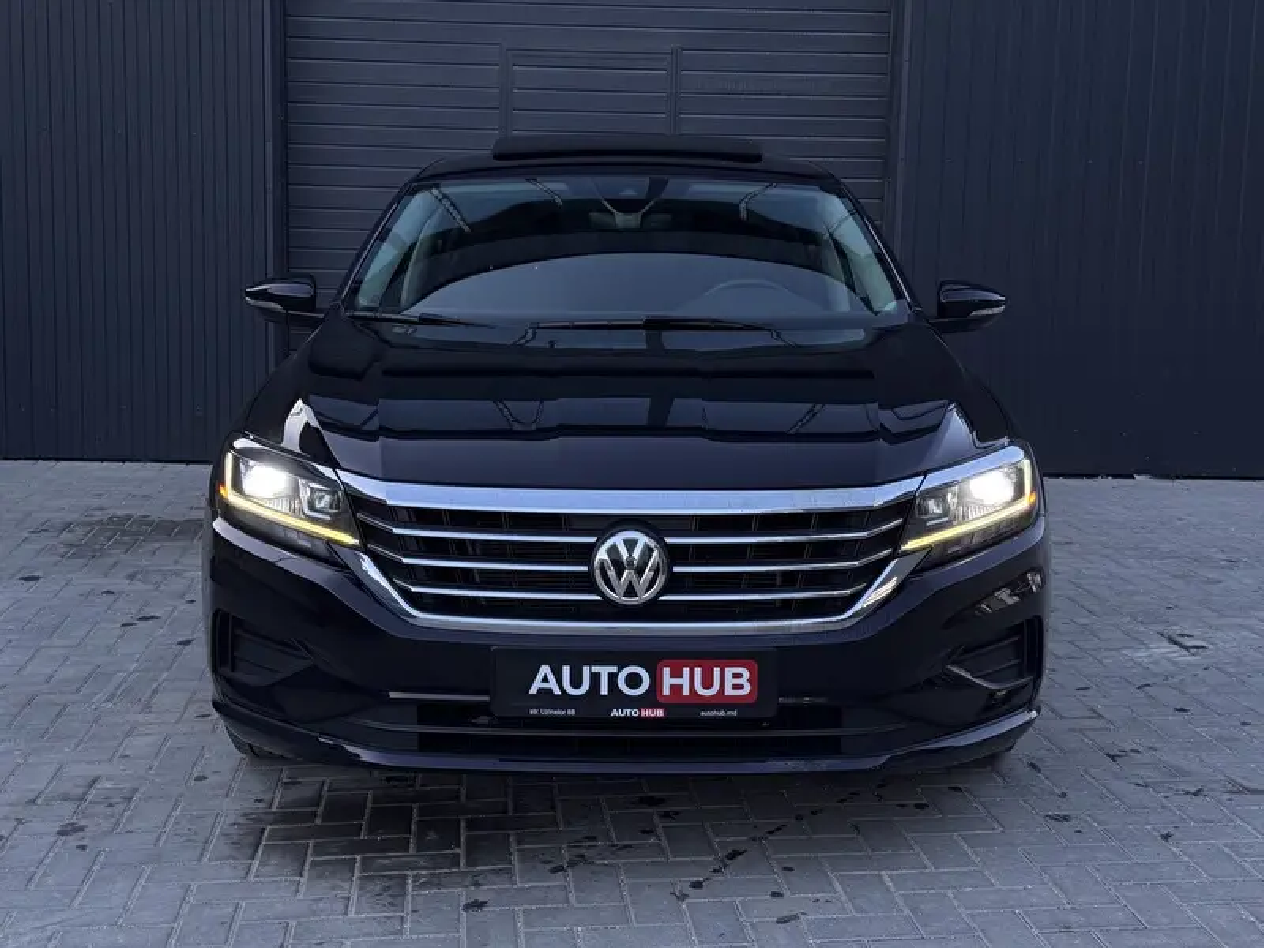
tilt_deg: -7.8
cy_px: 474
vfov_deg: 30.3
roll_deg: -1.2
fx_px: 1753
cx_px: 632
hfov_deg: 39.7
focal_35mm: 48
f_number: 1.78
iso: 100
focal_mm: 6.76
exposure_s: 1/62
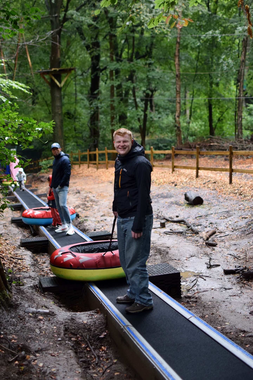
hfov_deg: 25.8
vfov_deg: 37.9
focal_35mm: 52
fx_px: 553
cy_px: 190
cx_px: 126
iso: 800
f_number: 2
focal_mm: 35
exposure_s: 1/500
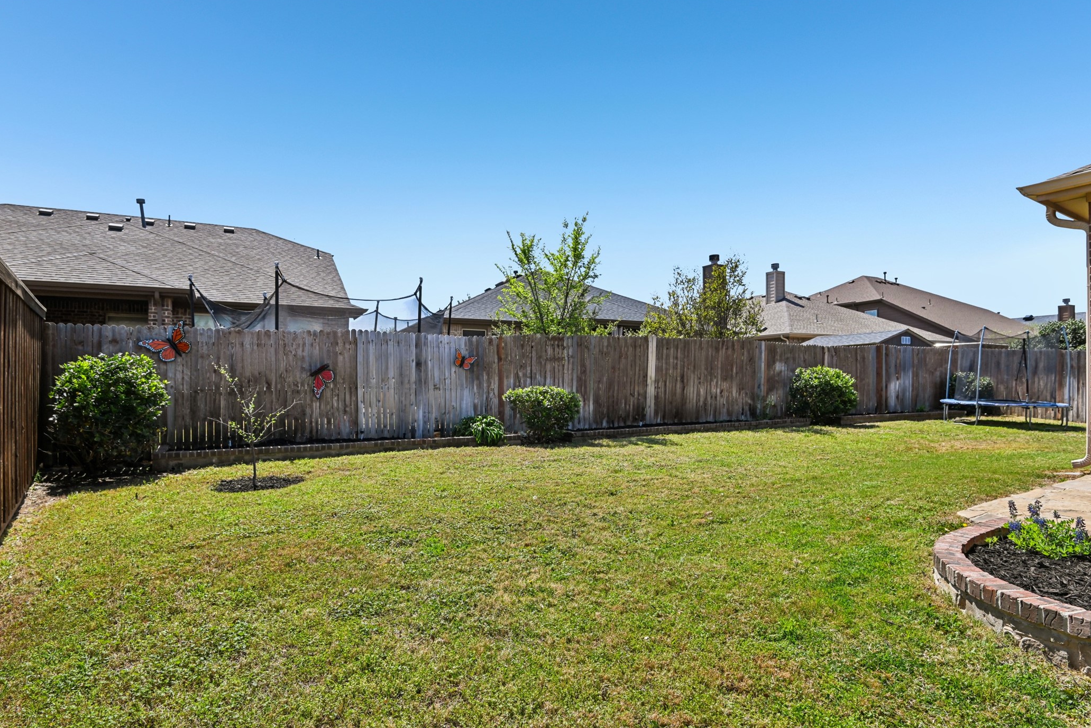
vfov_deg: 61.9
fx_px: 606
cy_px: 377
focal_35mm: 20
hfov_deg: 83.9
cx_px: 562
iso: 400
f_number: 8
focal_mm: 19
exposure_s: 1/1250
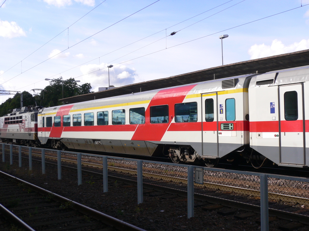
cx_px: 154
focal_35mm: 41
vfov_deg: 35.1
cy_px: 116
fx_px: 366
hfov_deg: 45.8
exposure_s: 1/200
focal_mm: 6.8
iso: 80
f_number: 6.1
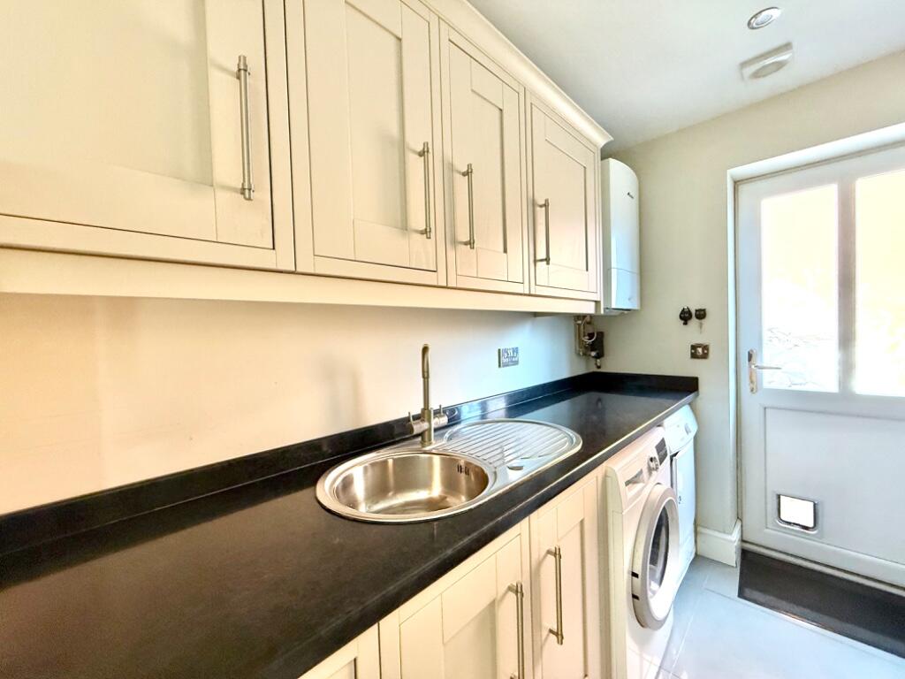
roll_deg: +1.9
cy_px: 340
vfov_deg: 85.7
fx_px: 366
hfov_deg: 102.1
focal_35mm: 14
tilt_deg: -1.0
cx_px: 452
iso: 320
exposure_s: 1/81
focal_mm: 2.22
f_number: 2.2
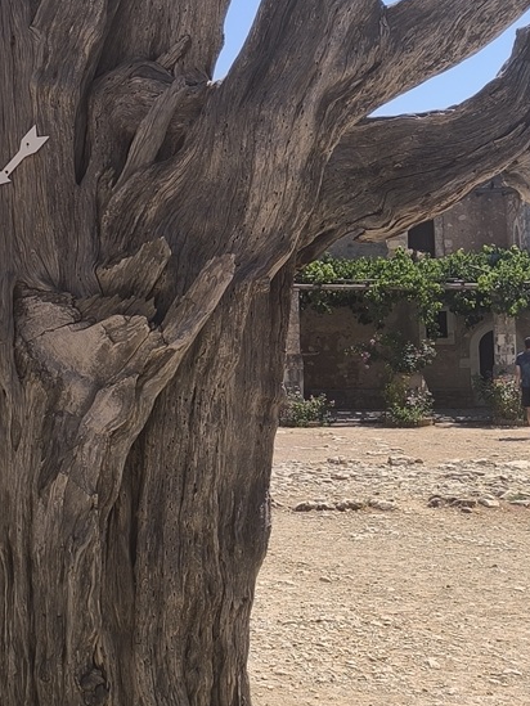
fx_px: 1367
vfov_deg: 28.6
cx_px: 3
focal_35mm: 67
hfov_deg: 21.2
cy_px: 181
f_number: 1.65
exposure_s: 1/942
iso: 50
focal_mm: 6.14
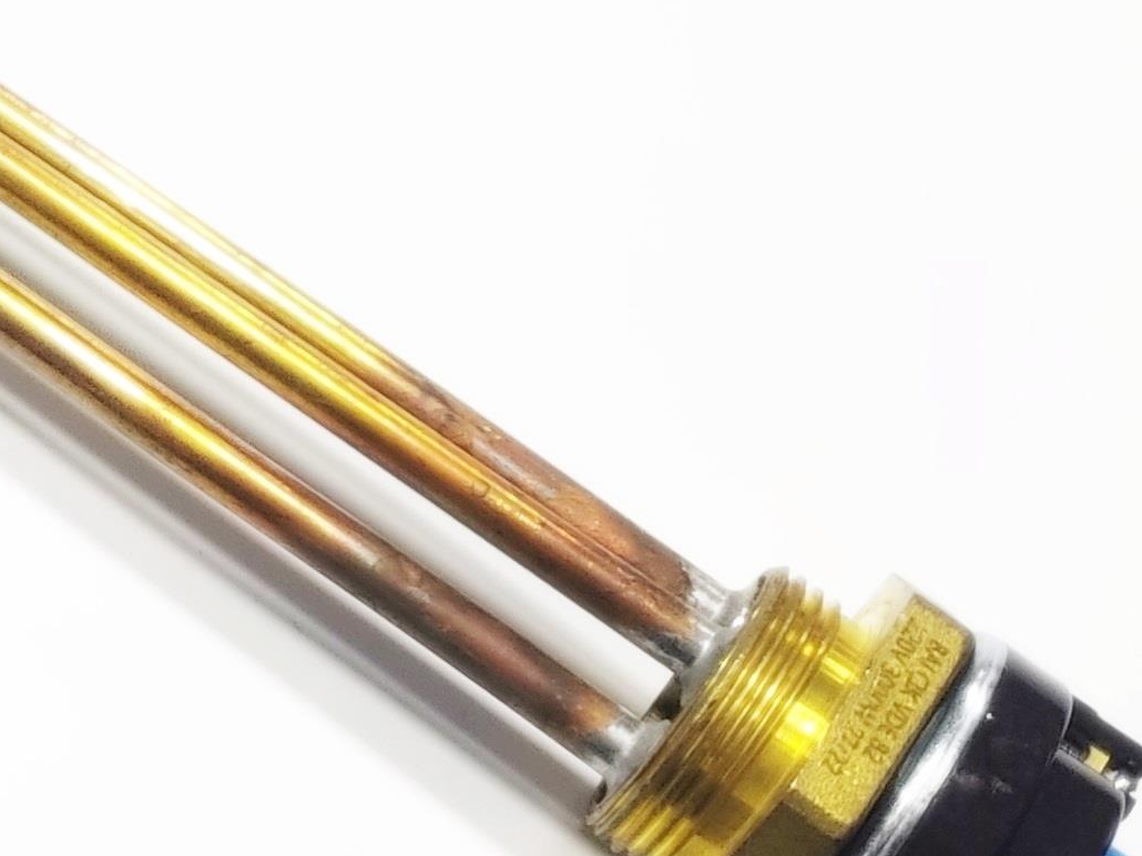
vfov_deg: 14.1
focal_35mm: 101
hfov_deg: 16.7
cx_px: -808
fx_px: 3331
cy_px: -242
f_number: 1.79
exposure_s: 1/50
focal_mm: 4.74
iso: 198
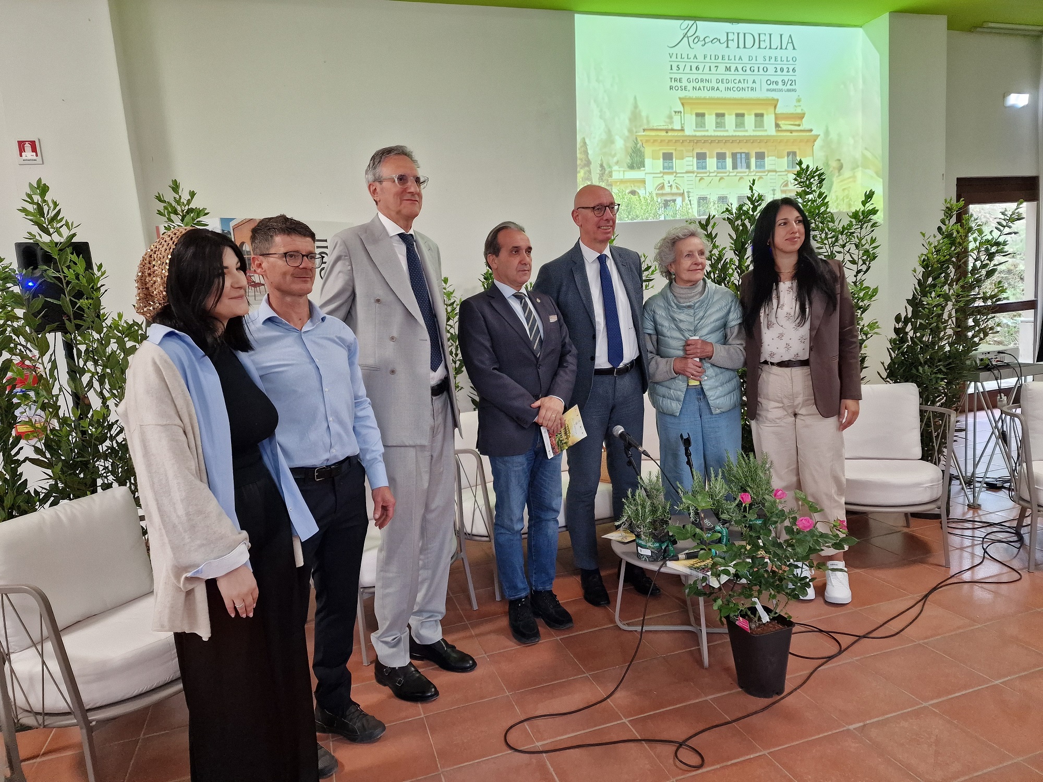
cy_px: 391
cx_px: 522
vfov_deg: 58.9
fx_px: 693
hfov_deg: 73.9
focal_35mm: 23
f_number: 1.8
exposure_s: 1/100
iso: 640
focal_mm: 6.4
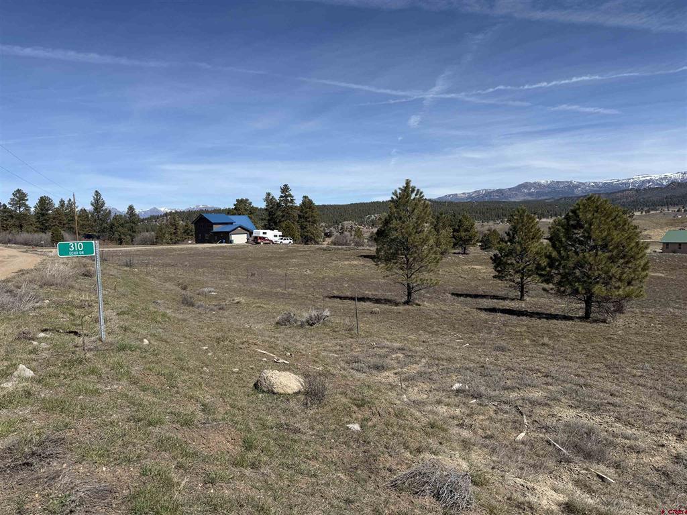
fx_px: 476
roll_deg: +2.2
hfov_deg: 71.6
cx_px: 344
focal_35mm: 24
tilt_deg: -3.9
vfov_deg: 56.8
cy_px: 258
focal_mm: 6.76
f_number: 1.78
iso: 80
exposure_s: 1/6173
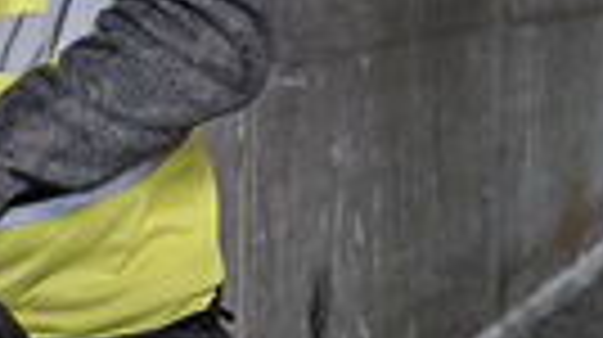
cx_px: -598
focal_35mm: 200
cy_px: 286
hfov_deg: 10.0
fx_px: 3194
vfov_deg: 6.0
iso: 3200
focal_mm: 32
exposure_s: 1/200
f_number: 5
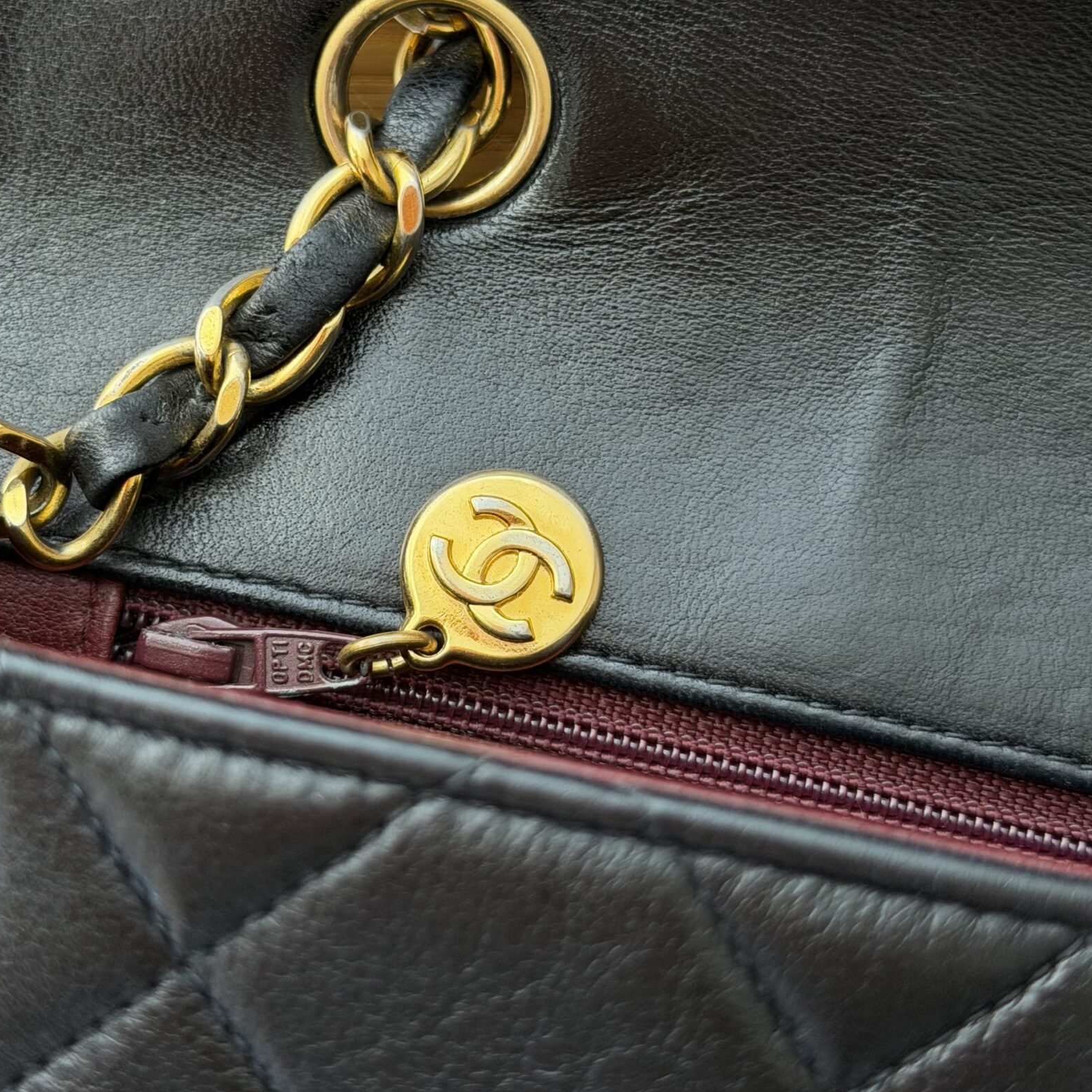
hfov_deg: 25.0
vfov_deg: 25.0
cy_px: 455
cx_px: 470
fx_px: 2463
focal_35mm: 69
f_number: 1.78
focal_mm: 6.76
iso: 100
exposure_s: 1/201
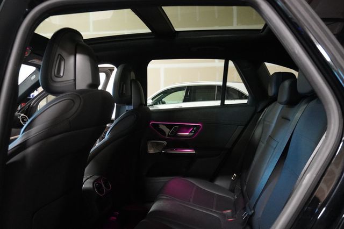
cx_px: 172
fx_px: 315
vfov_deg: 39.9
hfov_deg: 57.2
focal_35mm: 33
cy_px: 114
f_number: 4
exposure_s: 1/20
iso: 6400
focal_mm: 22
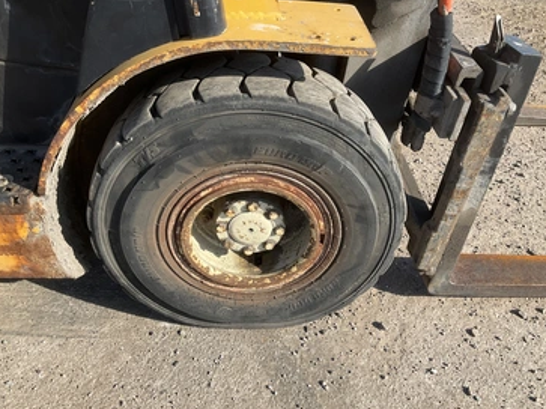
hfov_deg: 56.8
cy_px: 208
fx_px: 505
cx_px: 280
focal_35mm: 32
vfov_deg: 44.1
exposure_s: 1/781
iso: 25
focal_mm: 3
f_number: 1.8
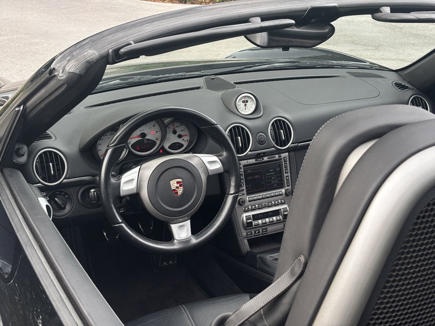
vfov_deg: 28.0
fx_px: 653
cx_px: 218
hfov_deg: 36.8
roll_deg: -1.0
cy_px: 163
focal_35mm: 52
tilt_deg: -21.8
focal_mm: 5.96
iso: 50
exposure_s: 1/121
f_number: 1.6
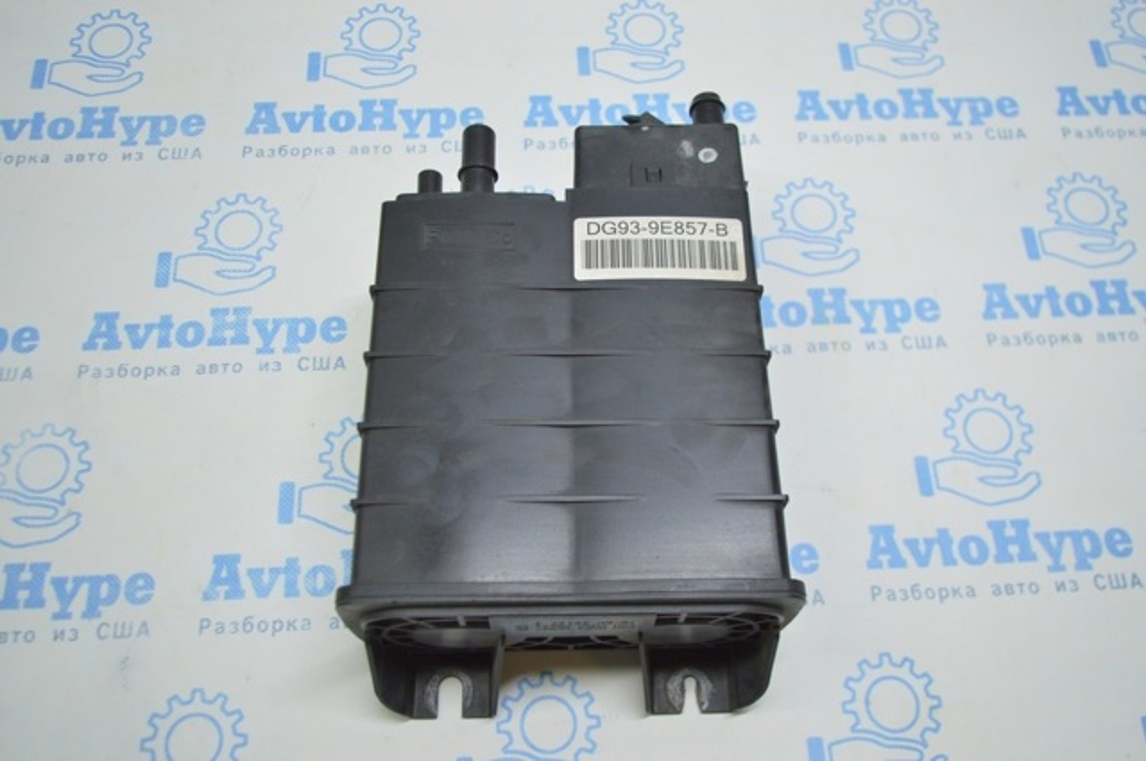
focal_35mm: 33
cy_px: 380
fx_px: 1049
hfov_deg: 57.3
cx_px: 573
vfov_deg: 39.9
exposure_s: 1/60
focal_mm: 22
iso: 400
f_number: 3.8
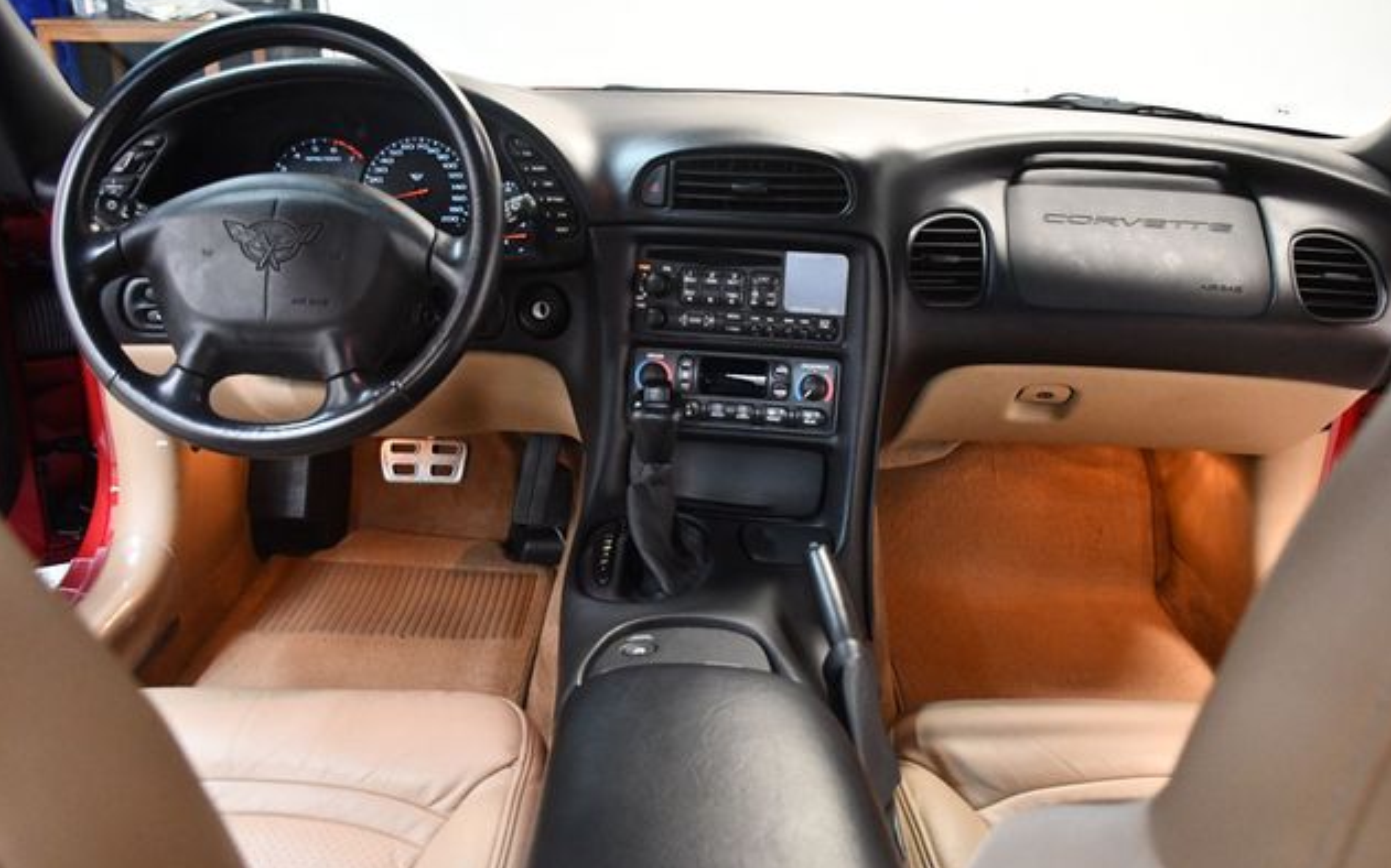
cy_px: 447
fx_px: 1175
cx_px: 697
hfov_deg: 61.2
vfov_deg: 40.6
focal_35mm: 31
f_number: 3.5
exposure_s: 1/60
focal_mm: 20
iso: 5000
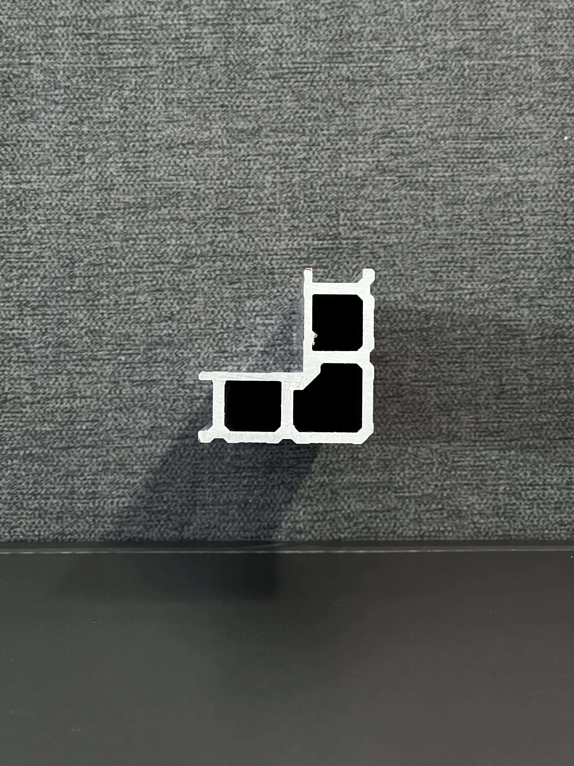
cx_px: 287
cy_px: 383
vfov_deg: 25.3
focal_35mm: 77
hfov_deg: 19.1
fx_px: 1702
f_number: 2.8
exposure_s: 1/34
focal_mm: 9
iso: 800
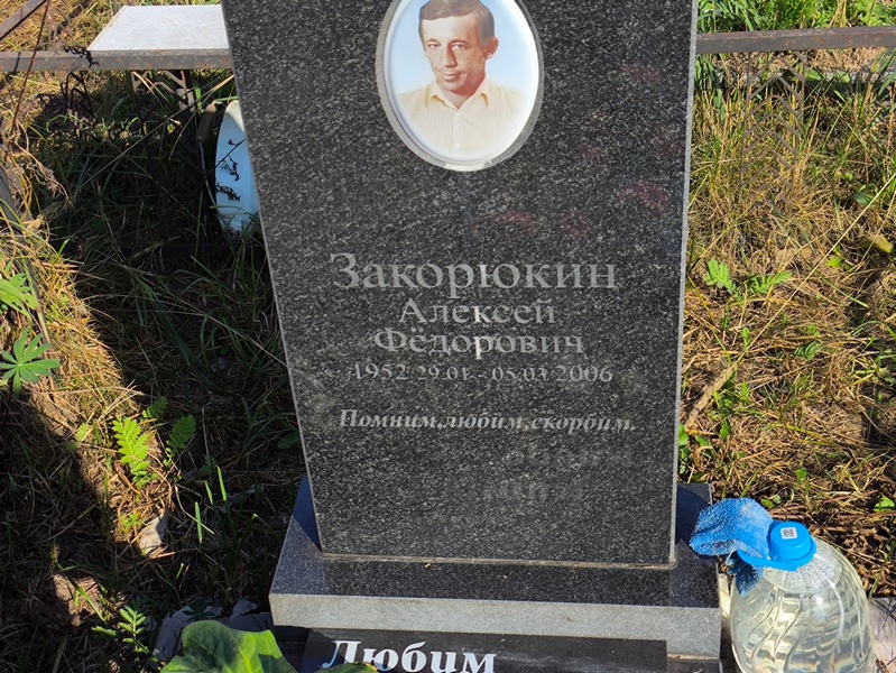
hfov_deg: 38.2
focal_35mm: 50
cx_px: 448
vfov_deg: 29.1
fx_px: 1295
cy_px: 336
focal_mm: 4.71
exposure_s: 1/1474
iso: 50
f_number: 1.7
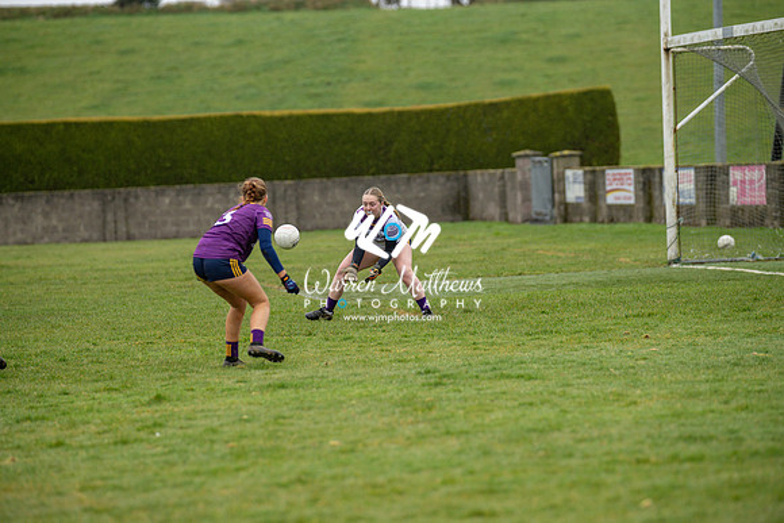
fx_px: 4574
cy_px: 262
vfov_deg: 6.5
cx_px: 392
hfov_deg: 9.8
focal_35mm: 210
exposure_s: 1/640
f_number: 2.8
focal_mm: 210
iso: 800
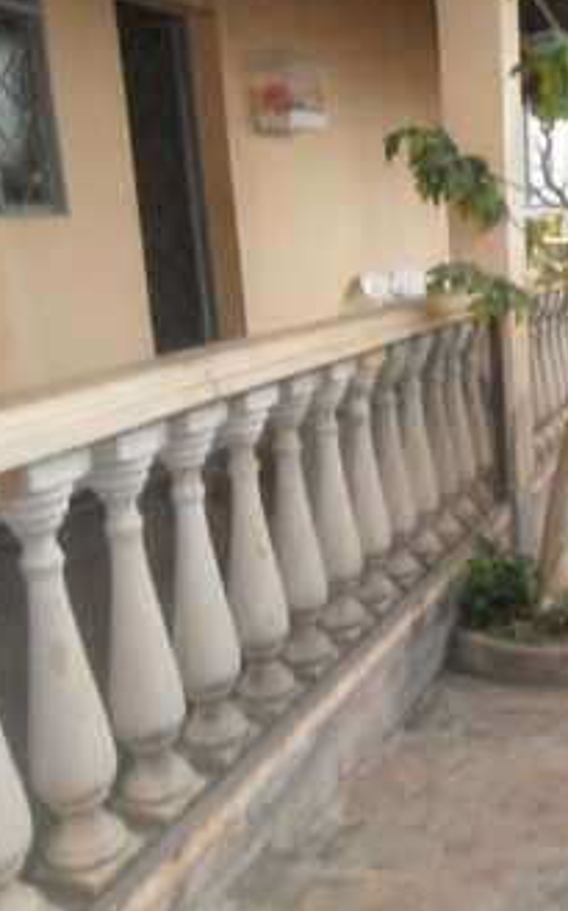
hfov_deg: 31.1
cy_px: 449
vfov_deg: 50.4
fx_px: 968
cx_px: 515
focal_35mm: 39
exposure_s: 1/60
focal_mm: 4.9
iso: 400
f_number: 8.9
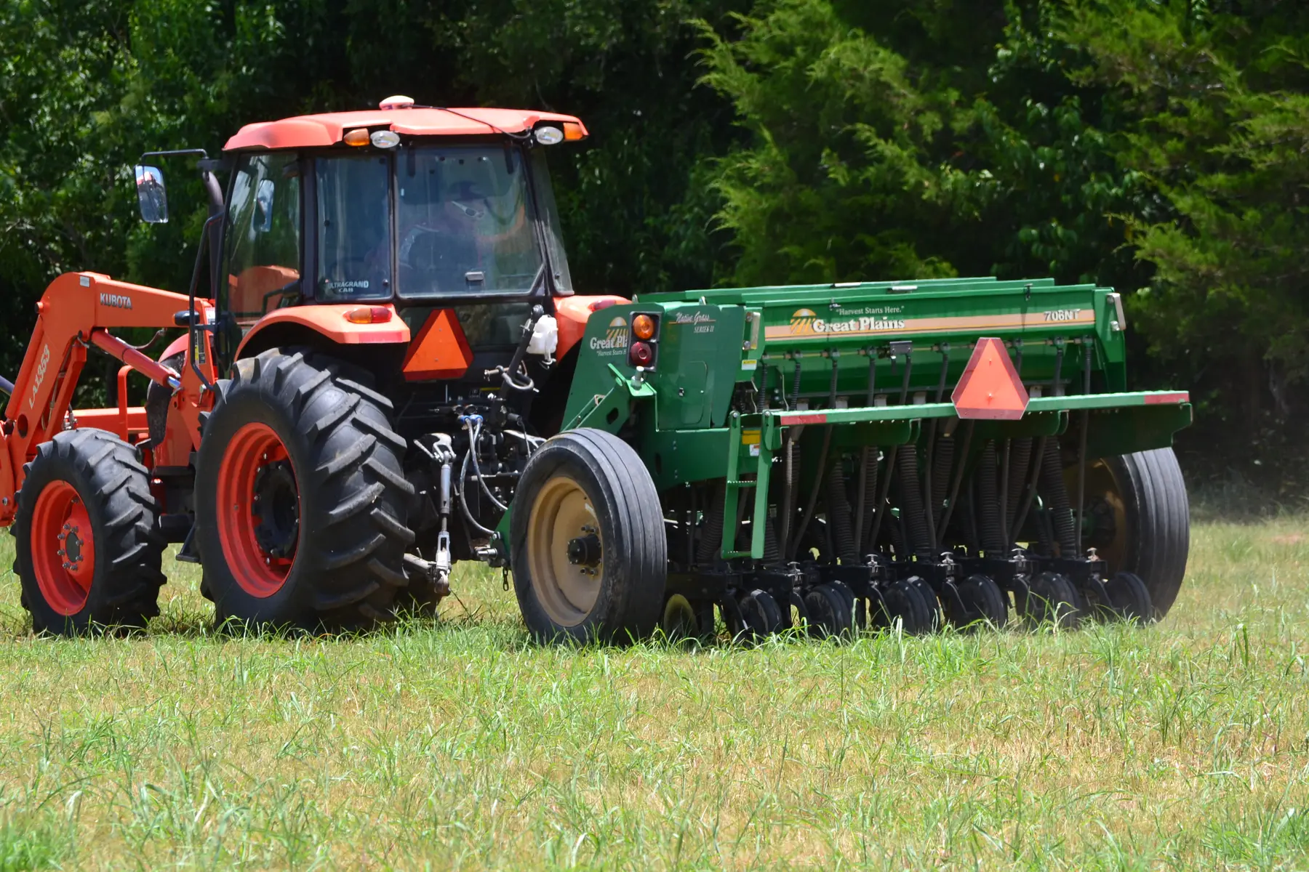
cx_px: 654
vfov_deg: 4.8
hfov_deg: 7.2
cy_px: 436
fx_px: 10362
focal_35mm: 285
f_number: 10
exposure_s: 1/320
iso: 400
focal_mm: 190
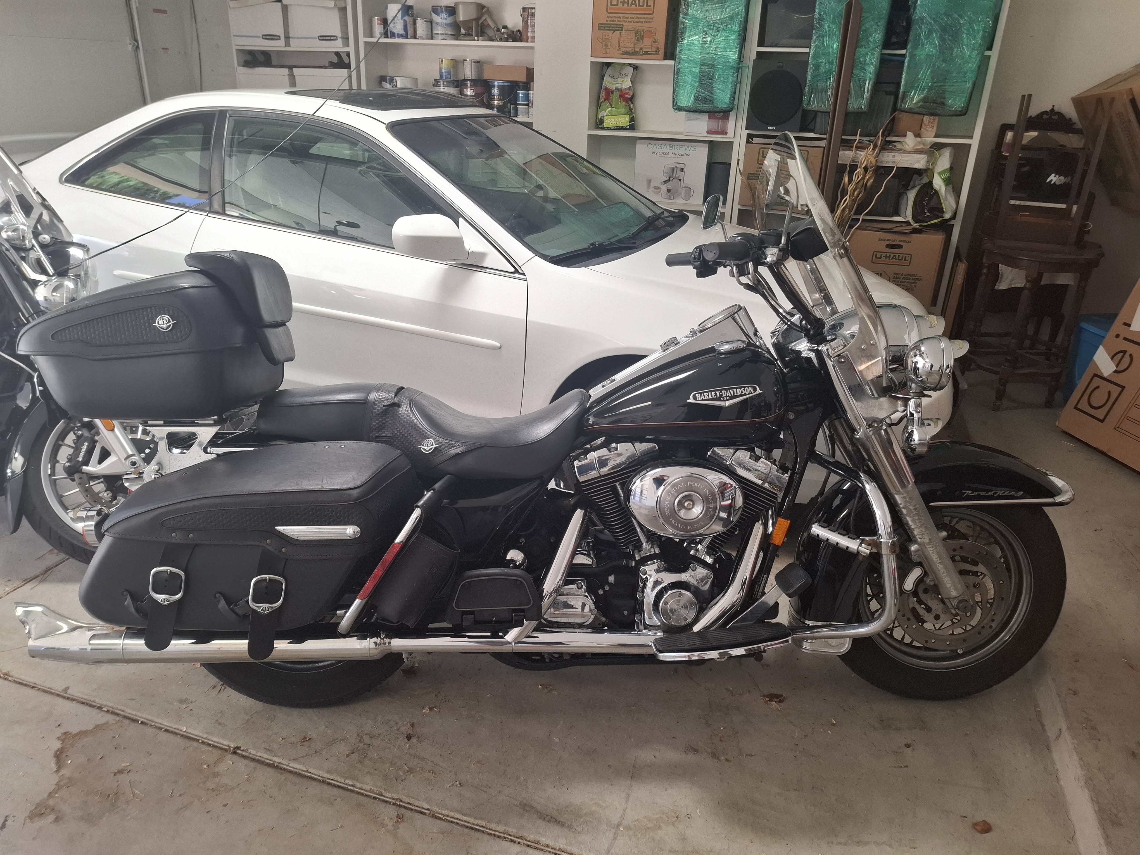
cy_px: 428
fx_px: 757
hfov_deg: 73.9
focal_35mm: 23
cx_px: 570
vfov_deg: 58.9
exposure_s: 1/120
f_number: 1.8
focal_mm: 5.54
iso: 125
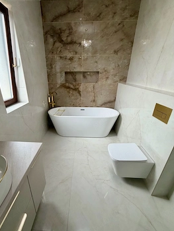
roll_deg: -0.5
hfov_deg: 77.8
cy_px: 121
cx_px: 75
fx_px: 107
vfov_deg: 94.4
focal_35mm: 16
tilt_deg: -23.0
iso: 250
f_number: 2.2
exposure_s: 1/100
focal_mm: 2.22
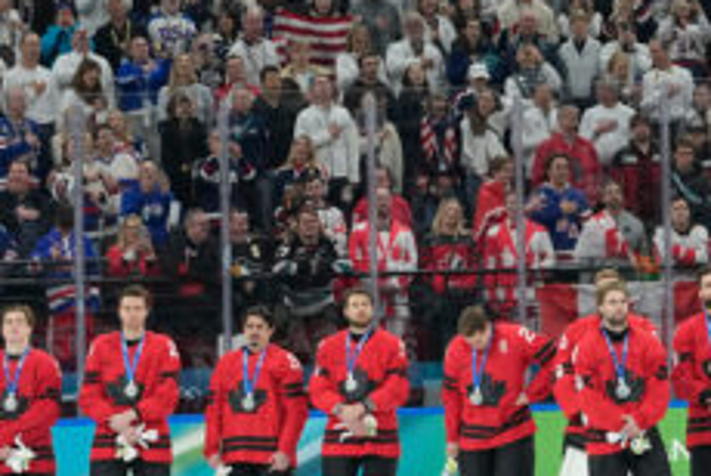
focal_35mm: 280
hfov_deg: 7.3
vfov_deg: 4.9
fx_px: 5537
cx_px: 544
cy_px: -65
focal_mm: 84
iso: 1600
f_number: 3.2
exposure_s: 1/1600
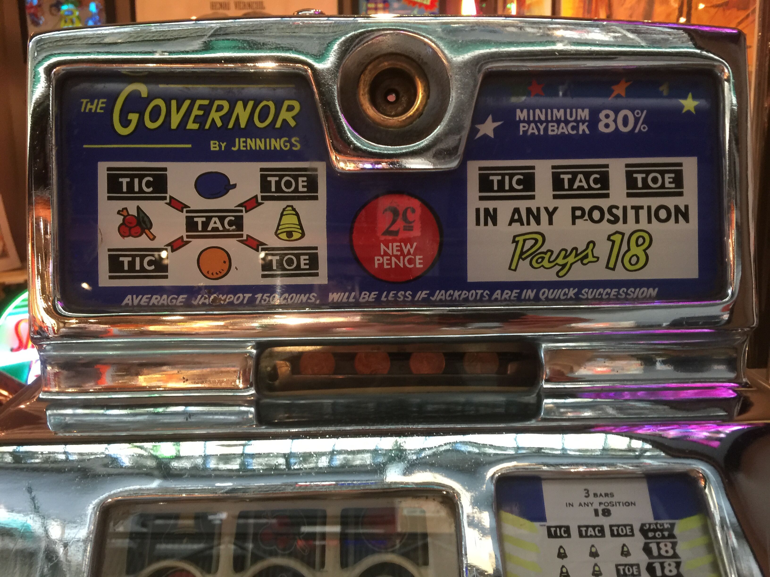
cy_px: 288
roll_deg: +0.0
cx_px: 385
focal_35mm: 29
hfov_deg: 61.7
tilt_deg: -9.7
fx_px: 645
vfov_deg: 48.2
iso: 80
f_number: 2.2
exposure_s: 1/17
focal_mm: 4.15
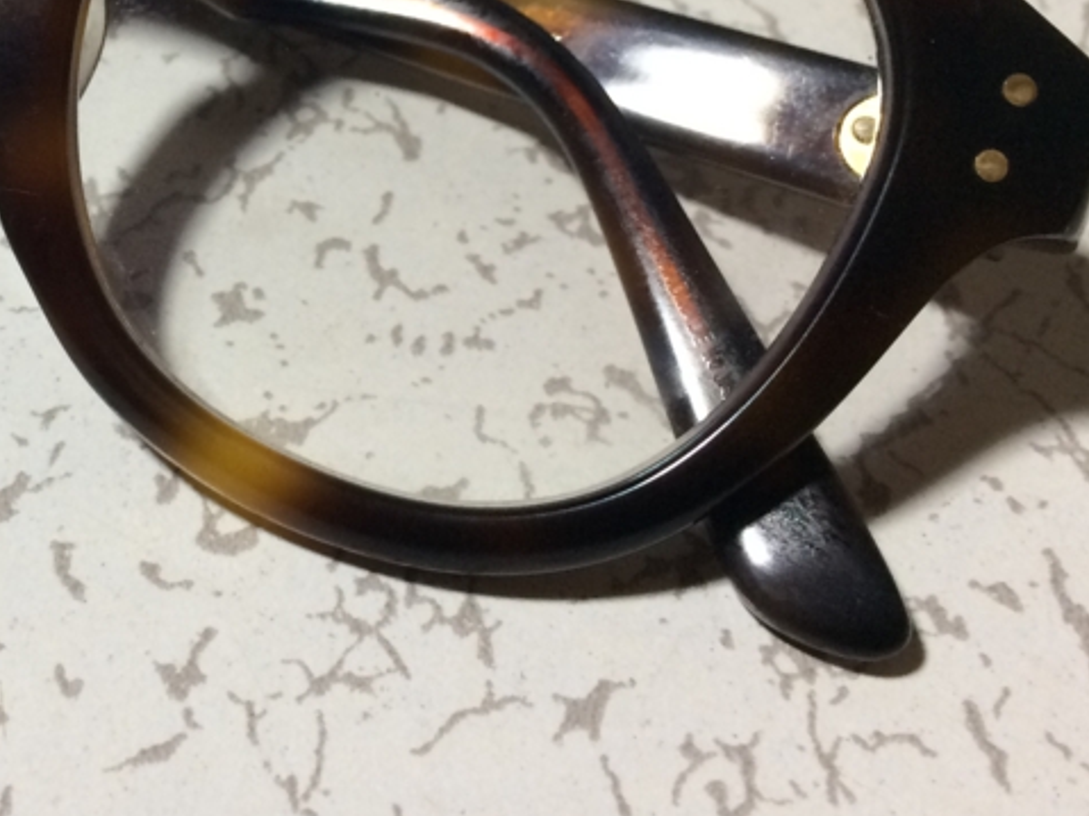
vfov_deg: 22.8
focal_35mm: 62
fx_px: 1950
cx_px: 93
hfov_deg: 29.8
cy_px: 9
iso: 64
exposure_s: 1/30
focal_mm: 4.15
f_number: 2.2
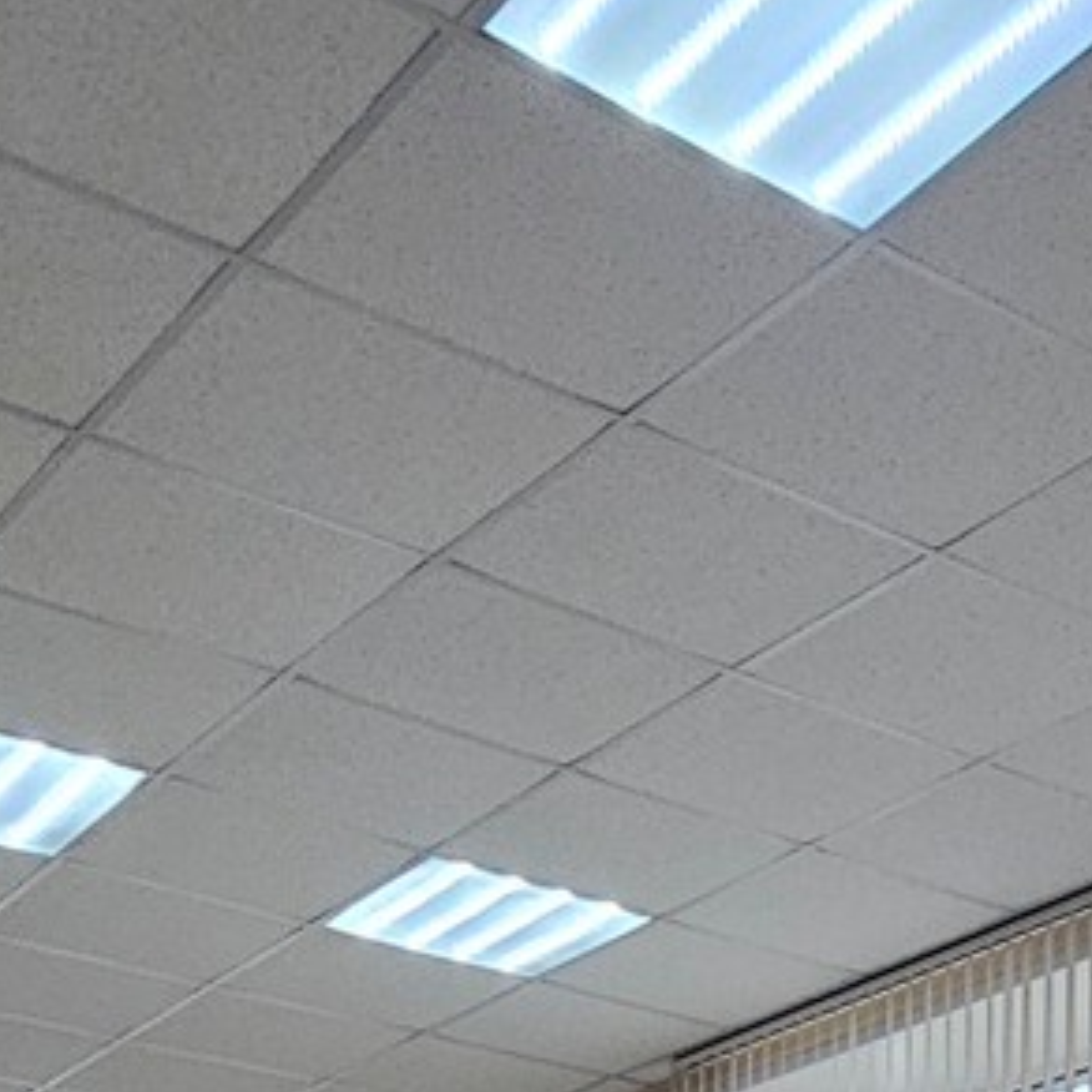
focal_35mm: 63
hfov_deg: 26.1
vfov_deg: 20.1
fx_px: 2248
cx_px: 1055
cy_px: 1937
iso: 320
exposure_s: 1/100
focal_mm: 2.2
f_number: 2.2
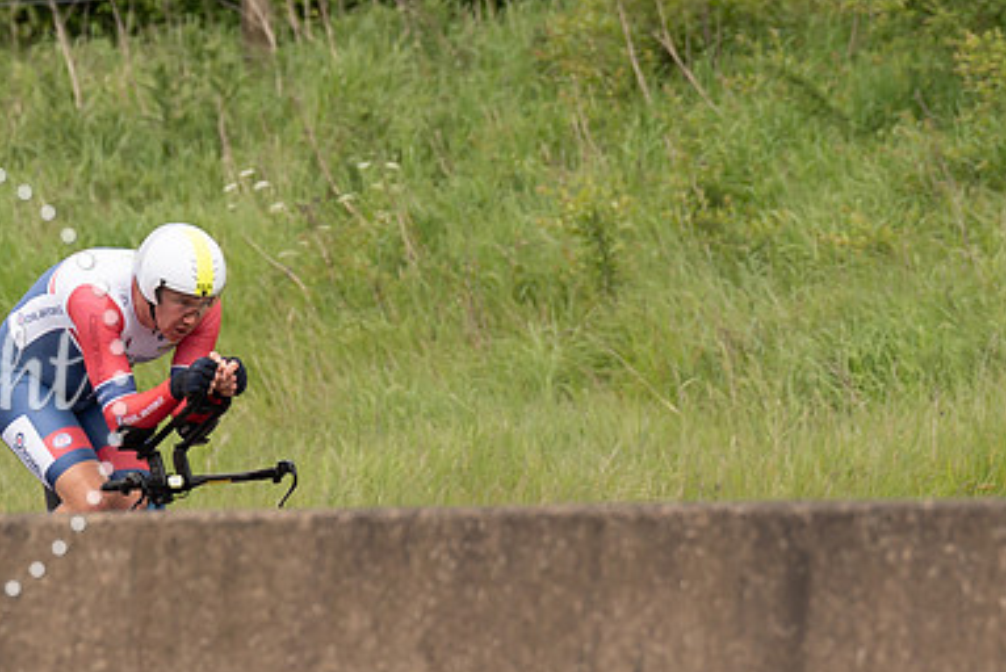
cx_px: 192
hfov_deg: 2.6
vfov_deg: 1.7
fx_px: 22176
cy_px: 317
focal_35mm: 793
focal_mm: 200
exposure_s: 1/800
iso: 160
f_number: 4
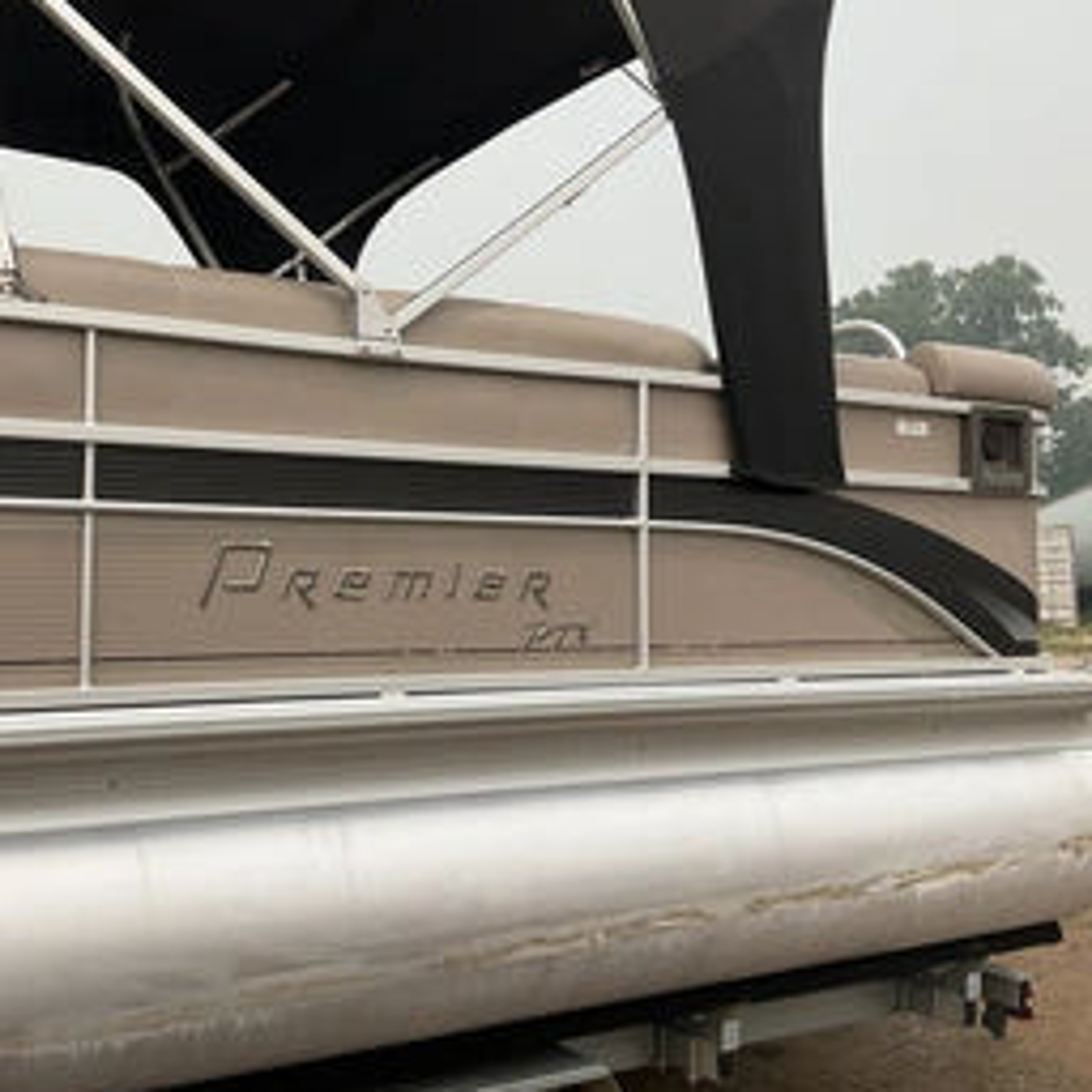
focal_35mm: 40
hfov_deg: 41.6
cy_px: 520
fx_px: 1428
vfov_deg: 41.8
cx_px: 410
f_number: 1.8
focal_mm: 3
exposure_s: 1/2227
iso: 25
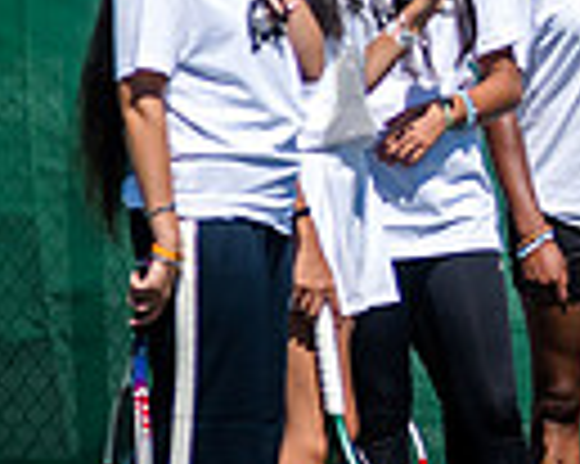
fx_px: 12779
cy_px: 16
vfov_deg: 2.1
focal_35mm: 745
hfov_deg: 2.6
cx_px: 1341
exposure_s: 1/3200
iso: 200
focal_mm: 145
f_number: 4
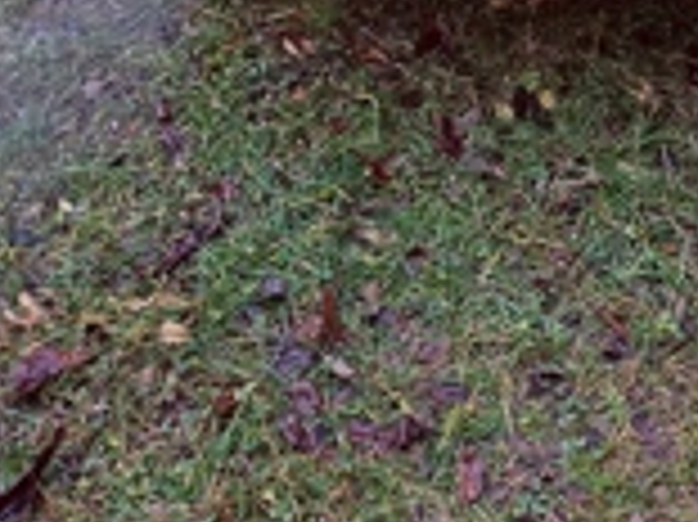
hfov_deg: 21.7
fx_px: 1793
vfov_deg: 14.4
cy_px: -454
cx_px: 585
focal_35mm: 89
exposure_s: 1/25
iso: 3200
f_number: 1.65
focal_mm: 6.14
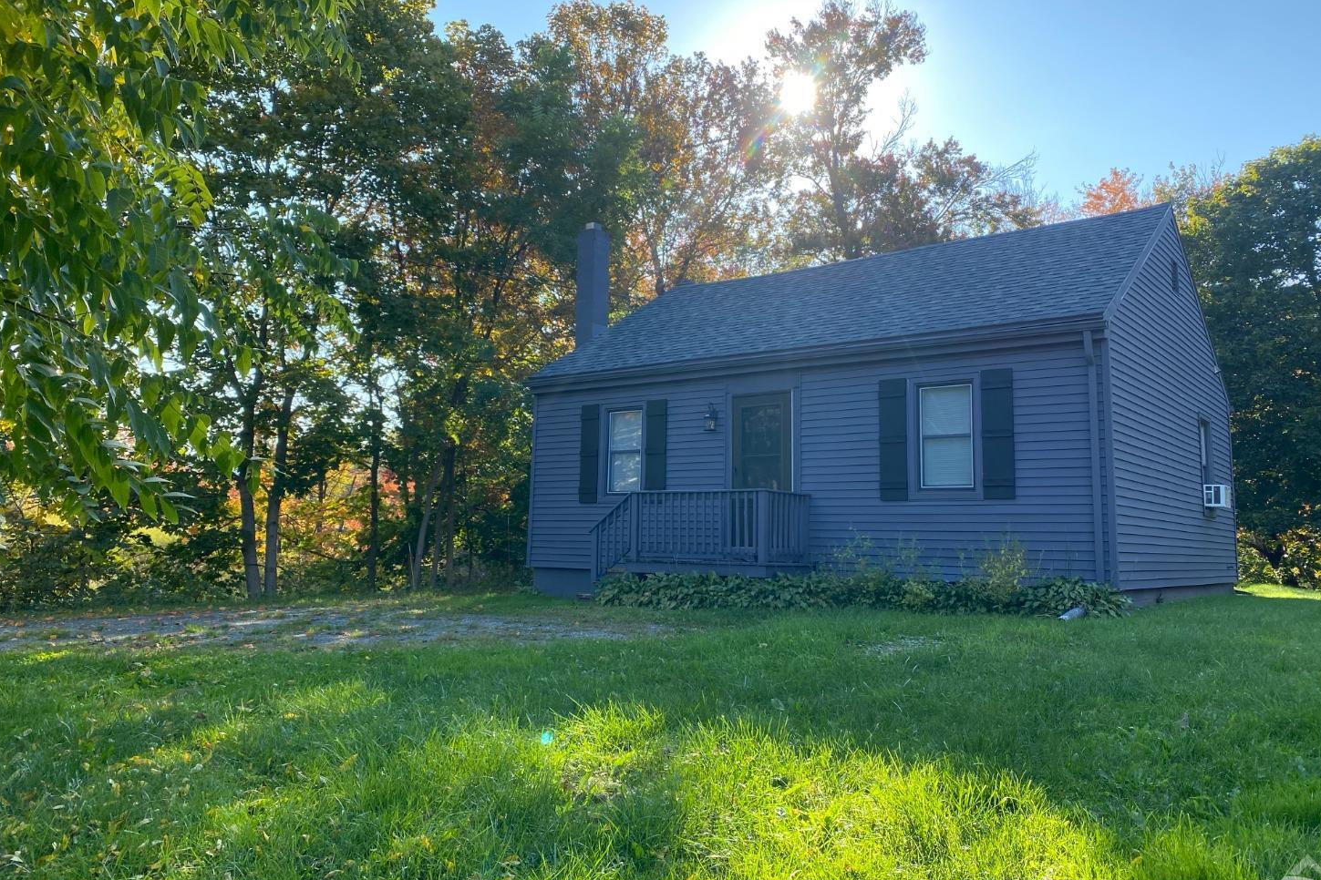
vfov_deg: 46.4
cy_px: 424
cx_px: 669
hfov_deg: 65.5
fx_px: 1027
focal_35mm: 28
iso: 32
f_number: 1.8
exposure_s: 1/782
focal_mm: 4.25
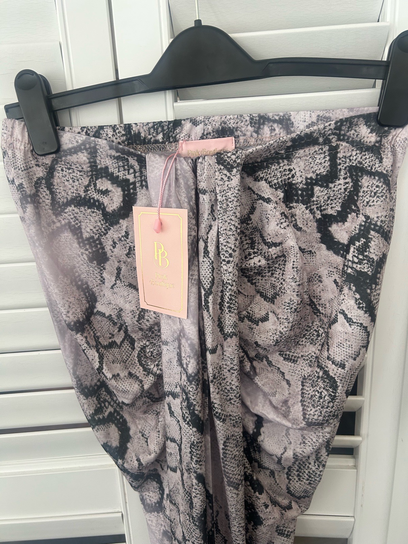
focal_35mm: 26
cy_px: 272
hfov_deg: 53.1
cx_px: 204
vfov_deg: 67.3
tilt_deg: -15.7
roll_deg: +2.2
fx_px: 409
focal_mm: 5.7
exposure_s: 1/78
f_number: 1.5
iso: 125
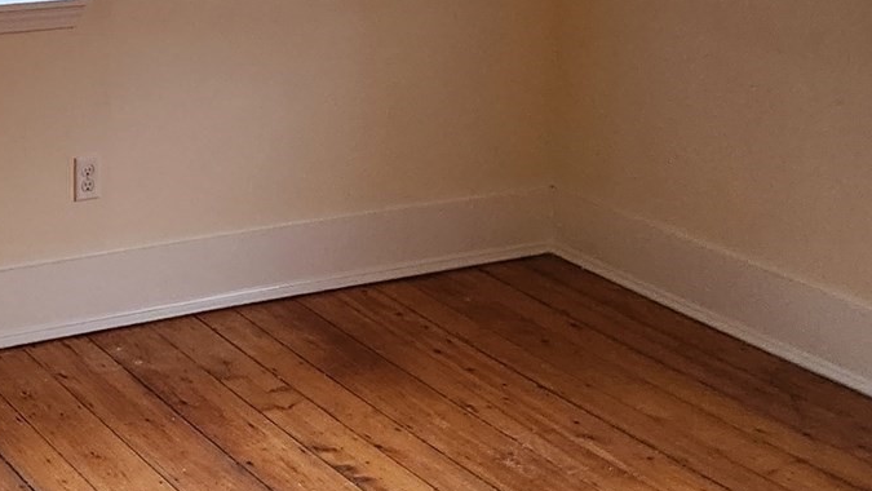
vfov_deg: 15.3
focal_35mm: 76
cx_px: 107
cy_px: -112
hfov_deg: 27.0
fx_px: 1758
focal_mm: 5.4
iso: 640
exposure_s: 1/60
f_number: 1.8
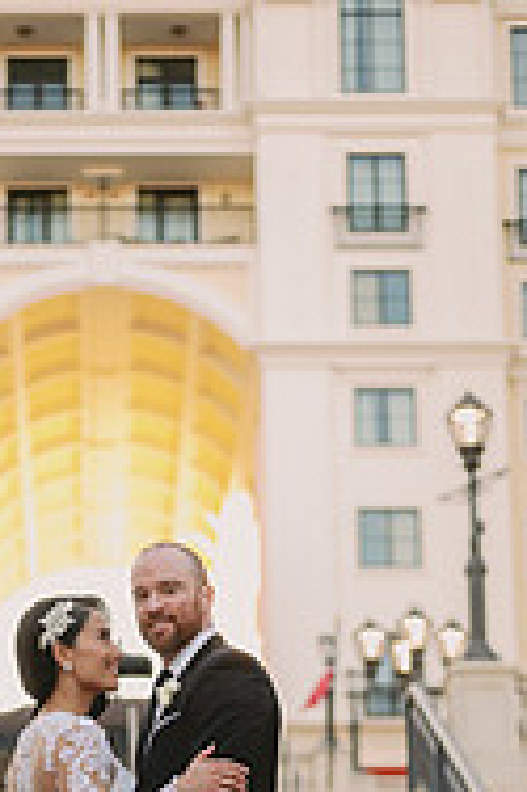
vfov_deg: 16.5
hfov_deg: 11.4
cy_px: 880
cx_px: 154
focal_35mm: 120
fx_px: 2640
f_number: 2
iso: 50
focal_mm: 50
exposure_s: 1/160
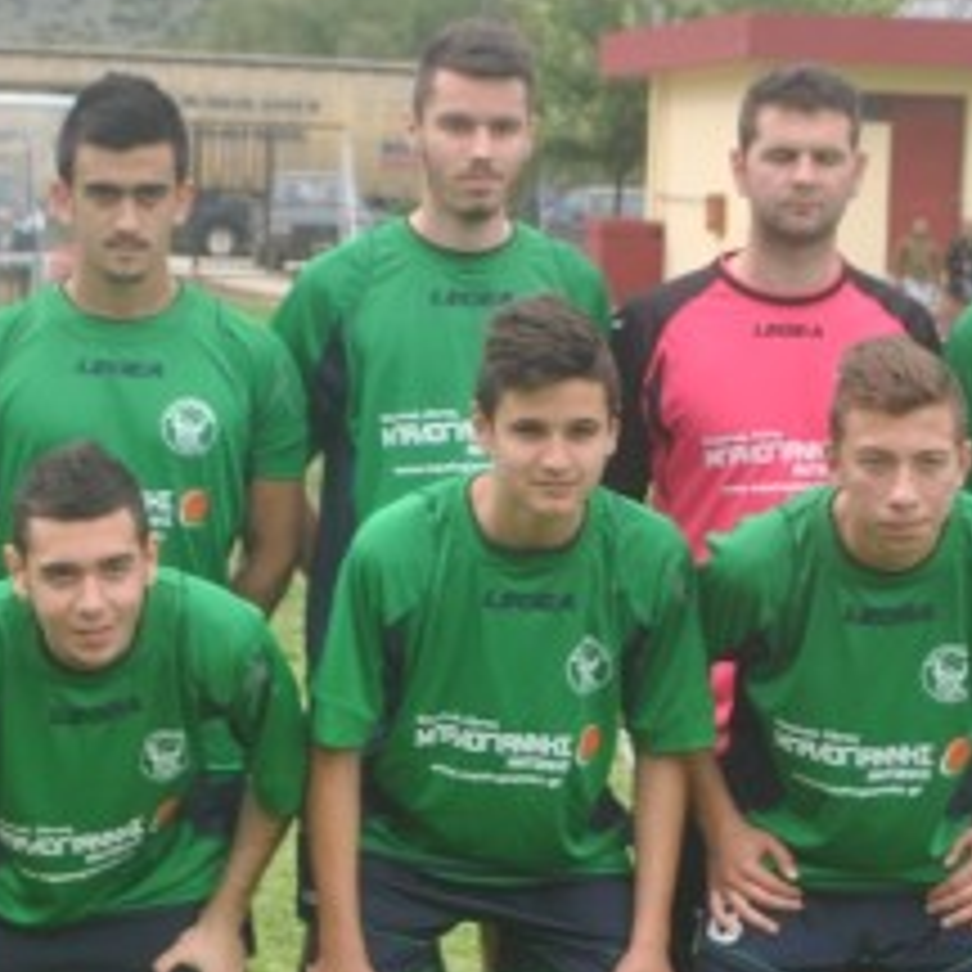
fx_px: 4330
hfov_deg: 12.8
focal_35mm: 136
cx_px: 346
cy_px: 614
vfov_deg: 12.8
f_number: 5.6
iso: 100
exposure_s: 1/125
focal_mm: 35
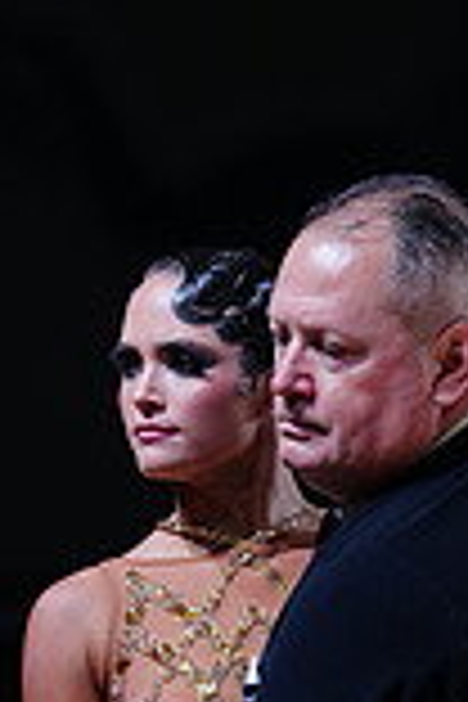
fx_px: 11953
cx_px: 133
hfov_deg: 2.2
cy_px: 1233
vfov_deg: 3.3
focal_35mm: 613
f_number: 2.8
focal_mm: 165
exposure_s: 1/500
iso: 500
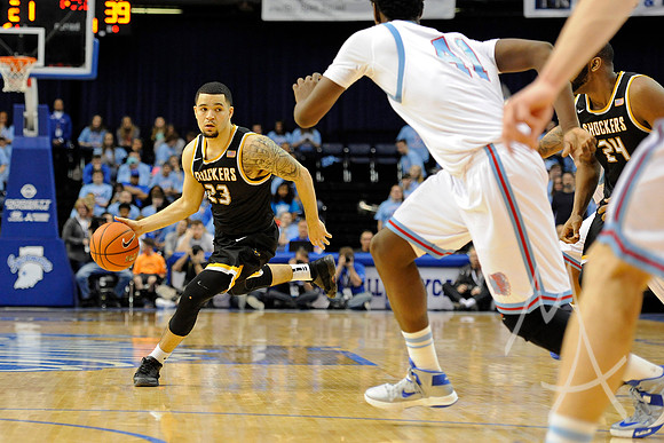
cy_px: 222
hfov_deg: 20.8
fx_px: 1808
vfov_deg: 14.0
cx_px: 332
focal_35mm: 98
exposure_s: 1/1000
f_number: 3.2
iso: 4000
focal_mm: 98
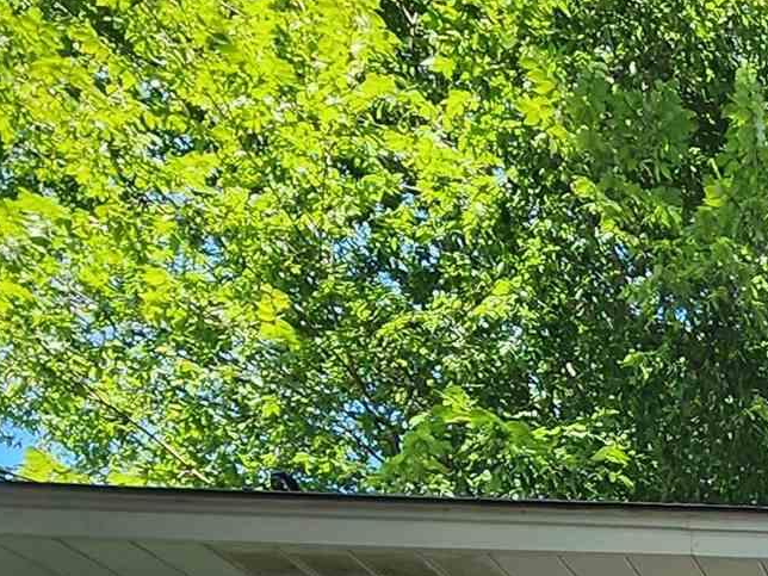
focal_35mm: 62
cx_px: 1253
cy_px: 1275
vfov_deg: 15.9
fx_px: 1376
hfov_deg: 22.9
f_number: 2.2
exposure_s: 1/338
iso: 50
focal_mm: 2.2
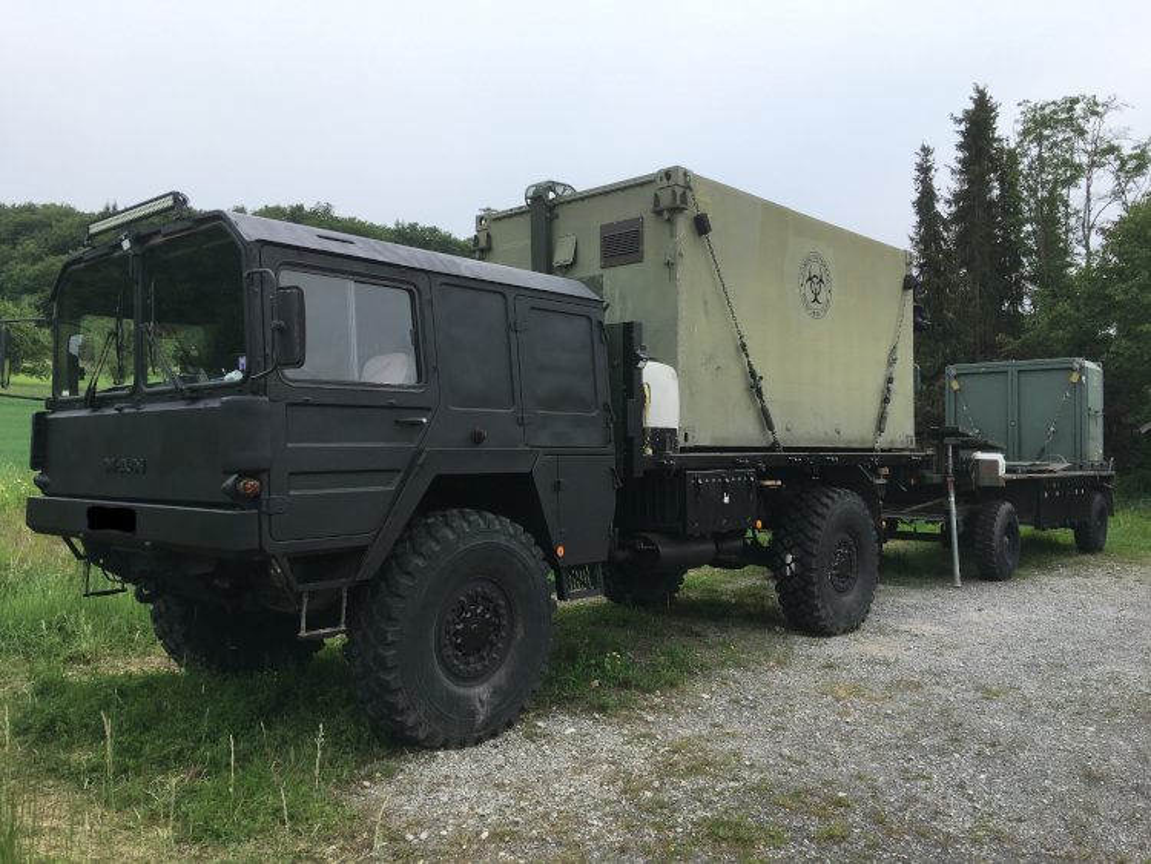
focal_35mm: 29
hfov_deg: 61.6
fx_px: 965
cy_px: 432
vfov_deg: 48.3
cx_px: 576
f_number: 2.2
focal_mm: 4.15
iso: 25
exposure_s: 1/801
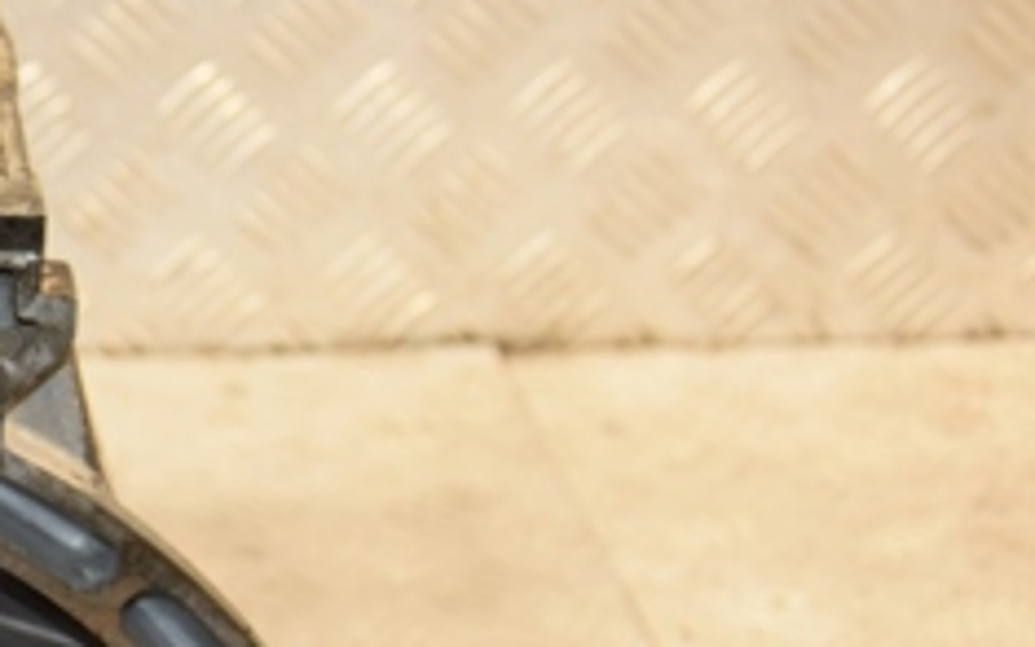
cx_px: -366
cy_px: 519
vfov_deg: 9.0
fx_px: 4102
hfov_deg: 13.8
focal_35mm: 145
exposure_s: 1/125
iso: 800
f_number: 5
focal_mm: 35
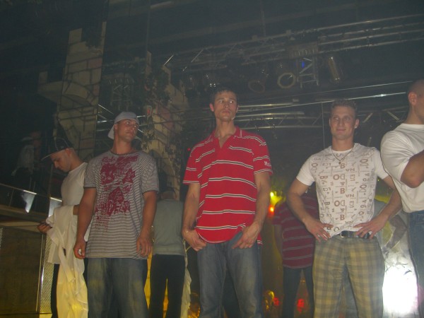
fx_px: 465
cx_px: 212
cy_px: 159
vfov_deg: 37.7
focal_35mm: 38
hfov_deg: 49.0
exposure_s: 1/60
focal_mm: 7.9
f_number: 2.8
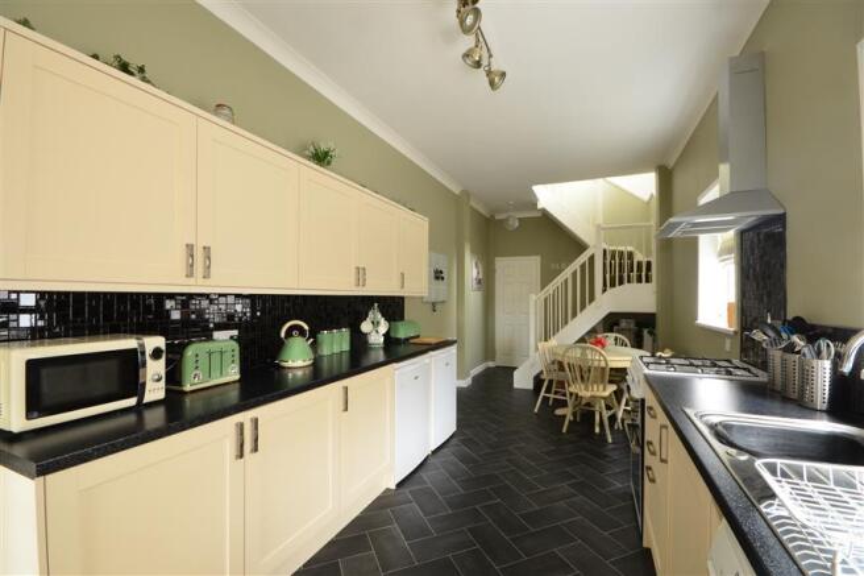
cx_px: 432
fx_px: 360
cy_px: 288
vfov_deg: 77.3
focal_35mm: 15
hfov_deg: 100.4
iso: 400
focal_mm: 10
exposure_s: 1.6
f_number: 13
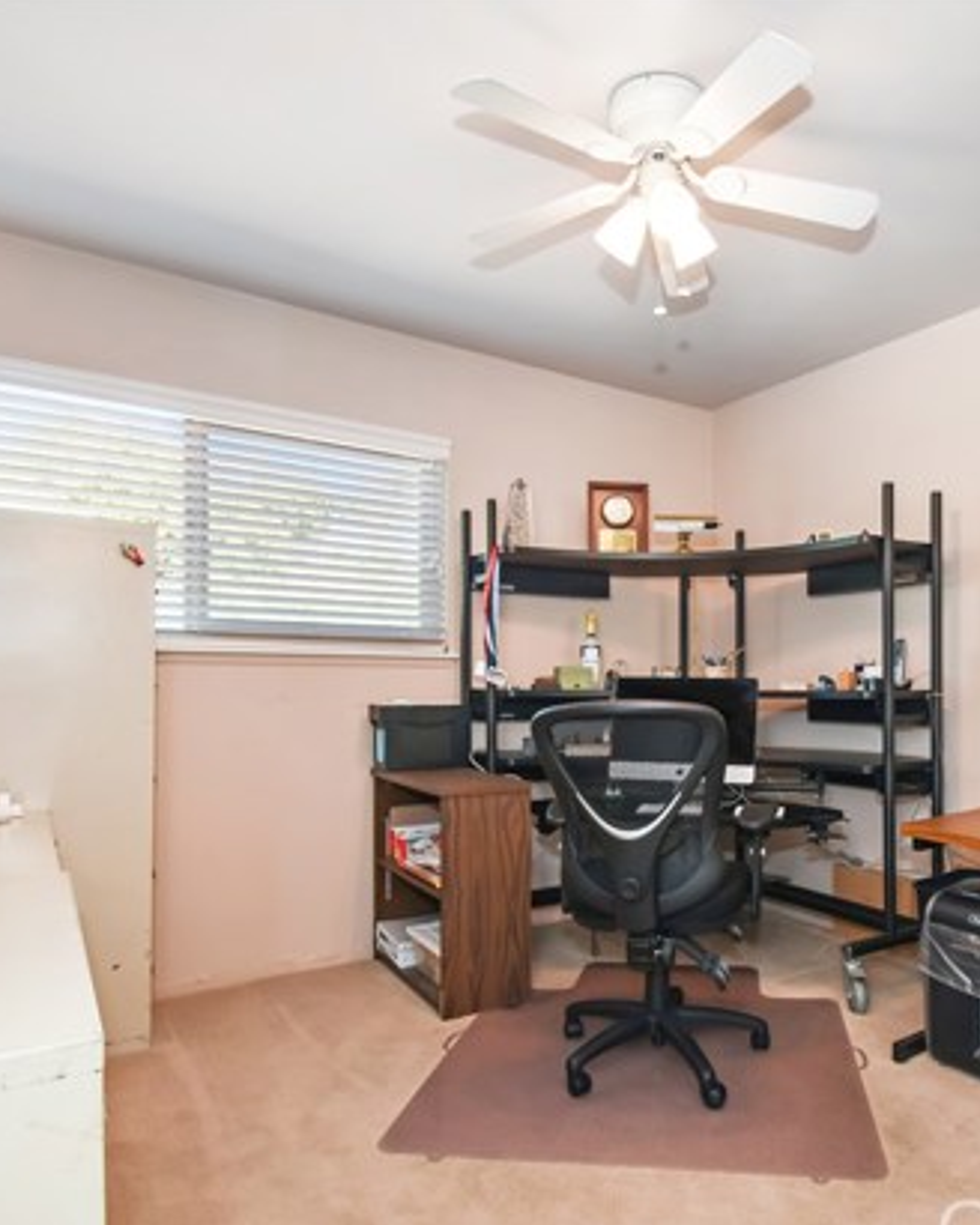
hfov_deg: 61.6
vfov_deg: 75.0
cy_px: 632
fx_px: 798
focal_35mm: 22
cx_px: 651
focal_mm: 10
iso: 320
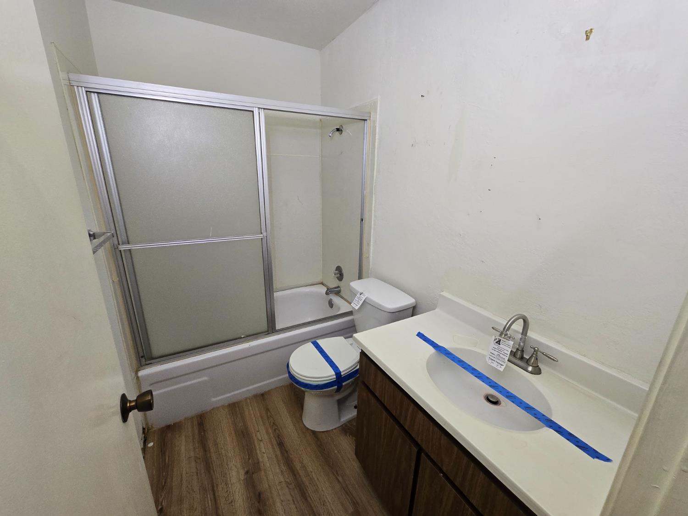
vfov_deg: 89.9
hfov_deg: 106.2
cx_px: 344
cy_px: 258
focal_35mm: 13
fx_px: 258
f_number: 2.2
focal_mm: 2.2
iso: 125
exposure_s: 1/70
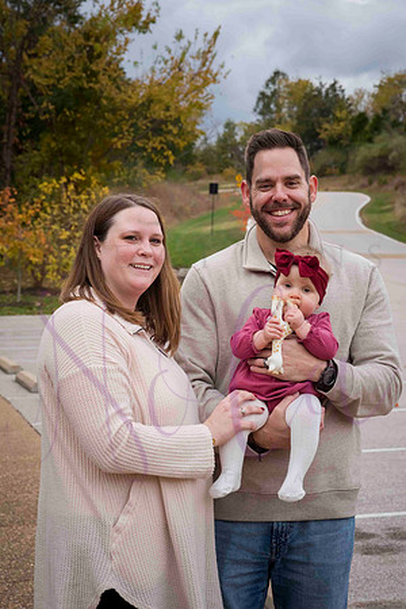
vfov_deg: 23.9
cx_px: 203
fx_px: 1438
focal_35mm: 85
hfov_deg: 16.1
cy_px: 304
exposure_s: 1/400
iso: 800
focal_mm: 85
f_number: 11
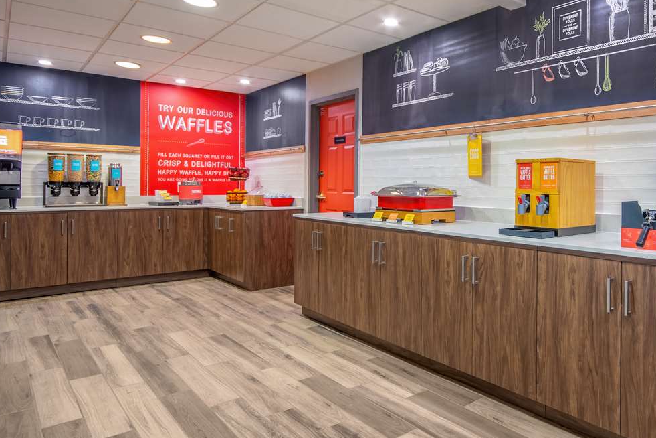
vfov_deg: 48.7
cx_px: 470
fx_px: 481
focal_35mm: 26
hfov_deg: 65.5
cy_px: 177
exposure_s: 1/4
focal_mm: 11.5
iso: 400
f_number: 9
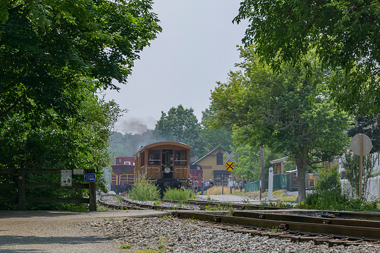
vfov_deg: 6.0
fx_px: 2406
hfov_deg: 9.0
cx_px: 182
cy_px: 159
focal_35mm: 228
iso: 1600
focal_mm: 120
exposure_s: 1/4000
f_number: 8
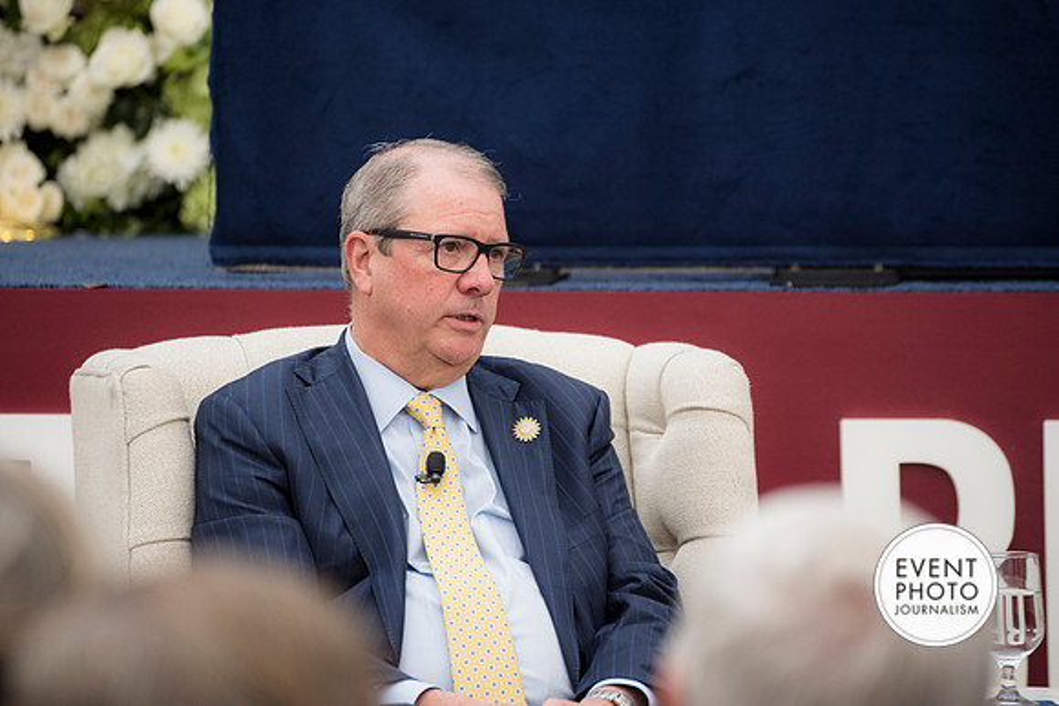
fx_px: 7061
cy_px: 353
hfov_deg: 8.6
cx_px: 530
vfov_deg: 5.7
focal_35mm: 240
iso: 720
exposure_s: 1/500
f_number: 5.6
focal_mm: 240
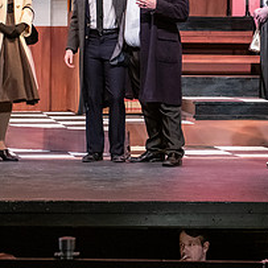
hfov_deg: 10.3
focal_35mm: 170
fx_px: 1489
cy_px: 27
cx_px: 182
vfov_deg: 10.2
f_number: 3.2
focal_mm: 70
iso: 3200
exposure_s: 1/200
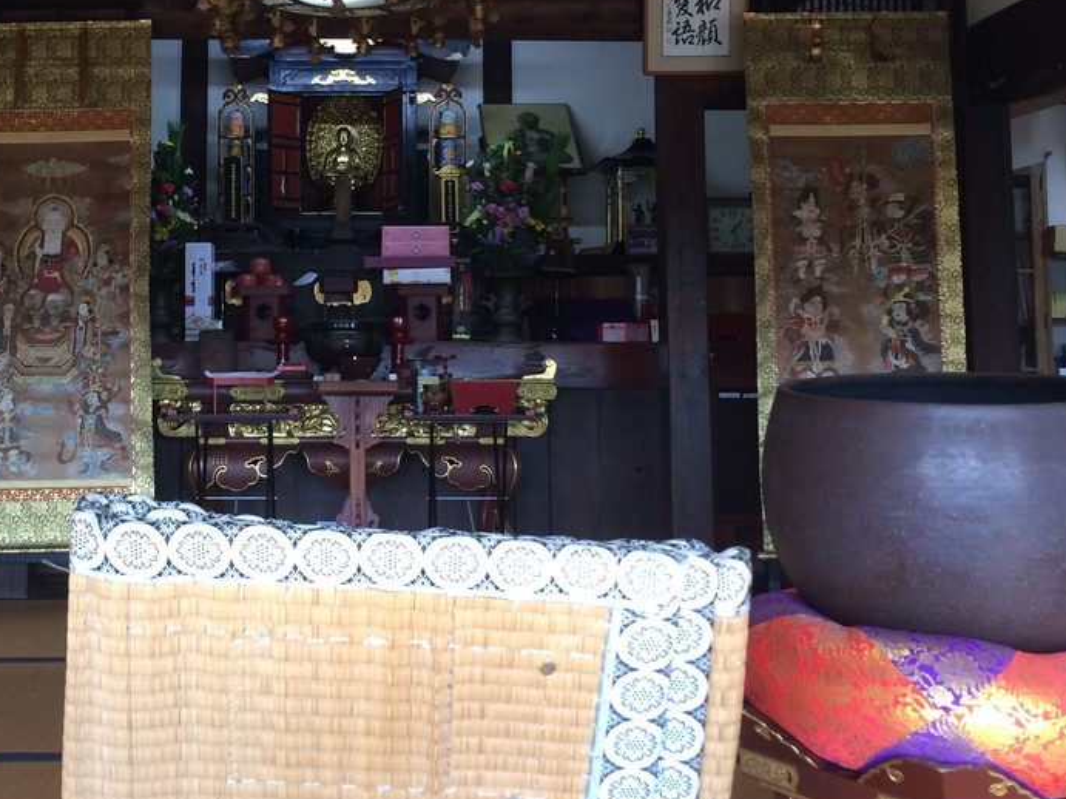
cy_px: 230
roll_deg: -0.1
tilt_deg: +2.4
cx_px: 349
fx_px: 1324
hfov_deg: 43.2
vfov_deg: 33.1
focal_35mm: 43
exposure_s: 1/30
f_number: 2.2
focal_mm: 4.15
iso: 64
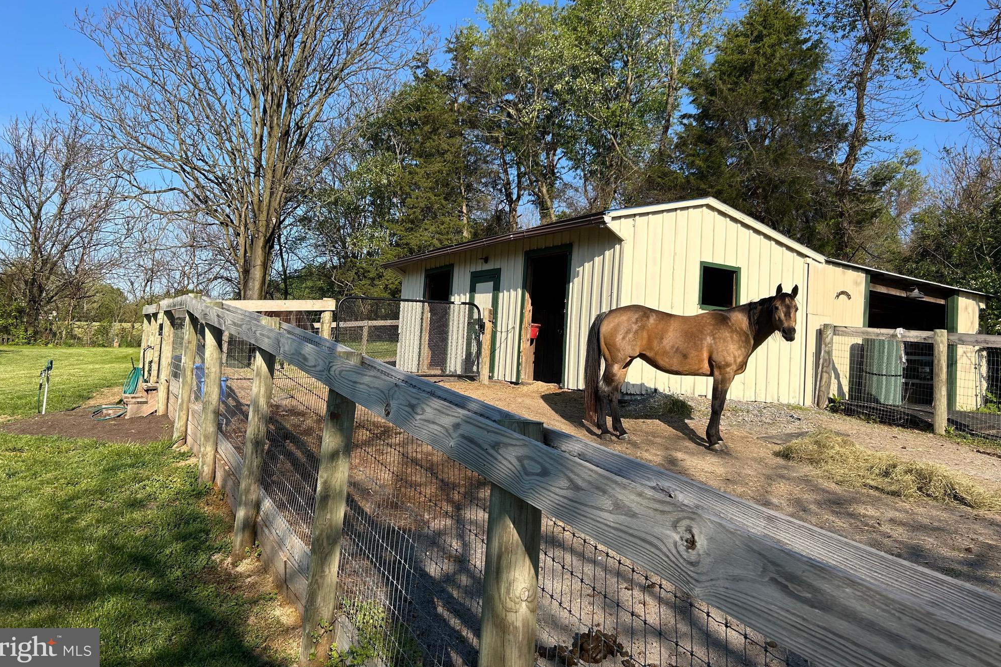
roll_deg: -5.3
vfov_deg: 46.2
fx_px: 779
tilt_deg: +12.3
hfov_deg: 65.5
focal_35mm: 28
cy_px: 281
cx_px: 491
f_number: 1.5
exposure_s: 1/2762
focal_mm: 5.7
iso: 50
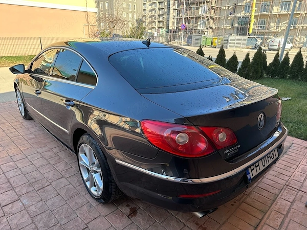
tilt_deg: -19.7
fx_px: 213
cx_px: 154
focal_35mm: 24
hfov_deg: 71.6
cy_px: 115
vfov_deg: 56.8
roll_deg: -1.3
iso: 80
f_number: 1.78
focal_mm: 6.86
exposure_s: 1/718
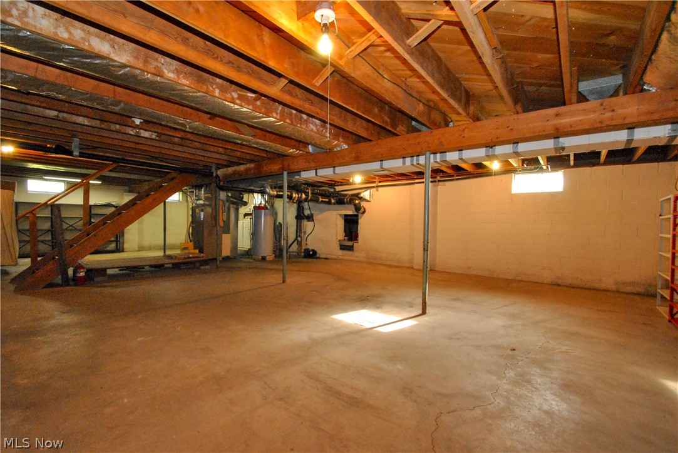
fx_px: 283
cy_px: 226
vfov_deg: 77.4
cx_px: 339
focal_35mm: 15
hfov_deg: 100.3
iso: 1600
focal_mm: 10
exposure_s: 1/60
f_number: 7.1
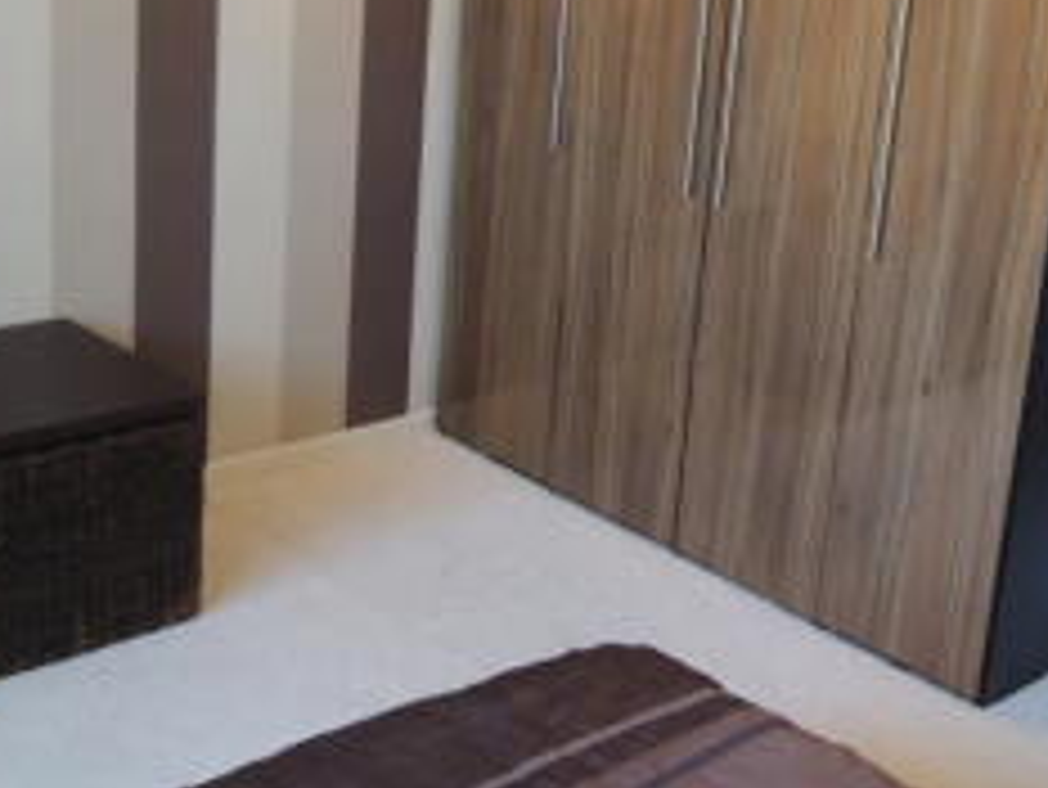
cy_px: 299
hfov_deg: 31.5
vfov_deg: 24.4
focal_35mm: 60
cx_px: 816
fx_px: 1817
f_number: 2.8
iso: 250
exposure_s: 1/30
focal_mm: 4.3
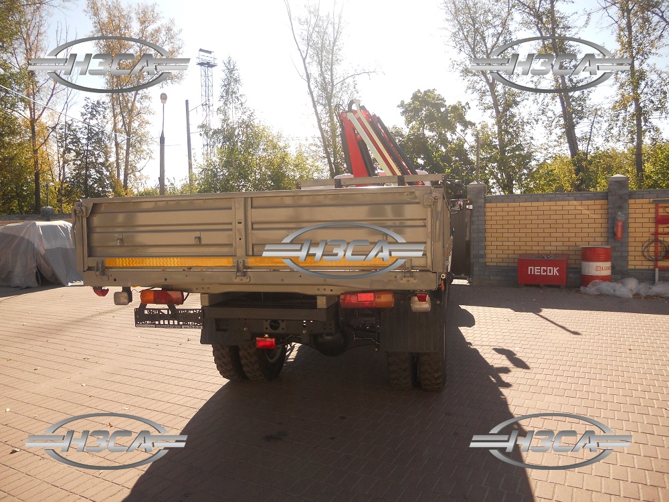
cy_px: 251
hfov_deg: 65.3
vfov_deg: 51.4
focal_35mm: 27
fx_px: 522
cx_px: 334
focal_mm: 4.9
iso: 80
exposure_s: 1/640
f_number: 3.2
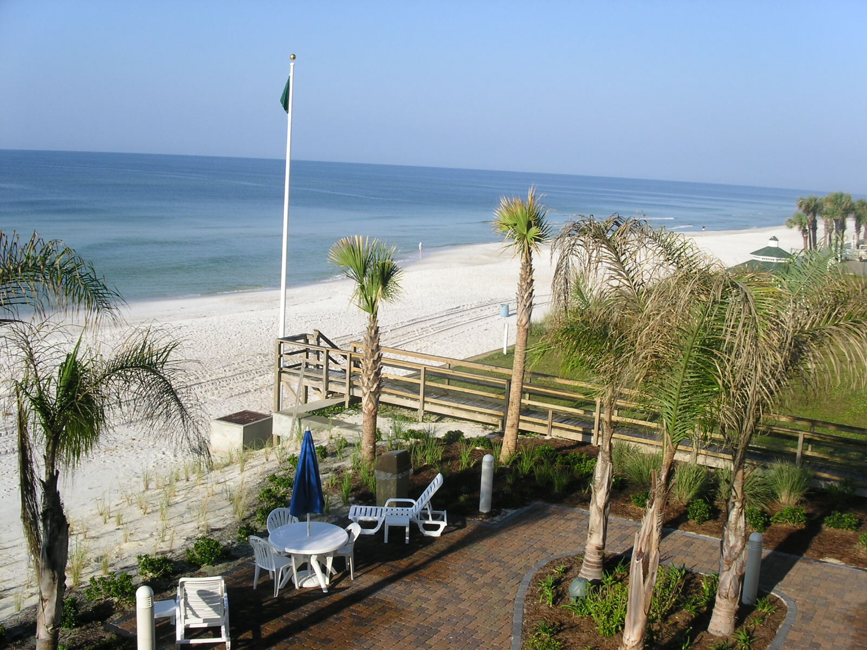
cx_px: 434
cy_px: 325
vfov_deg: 37.7
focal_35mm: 38
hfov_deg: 49.0
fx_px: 952
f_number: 5.6
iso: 100
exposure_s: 1/350
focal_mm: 7.8
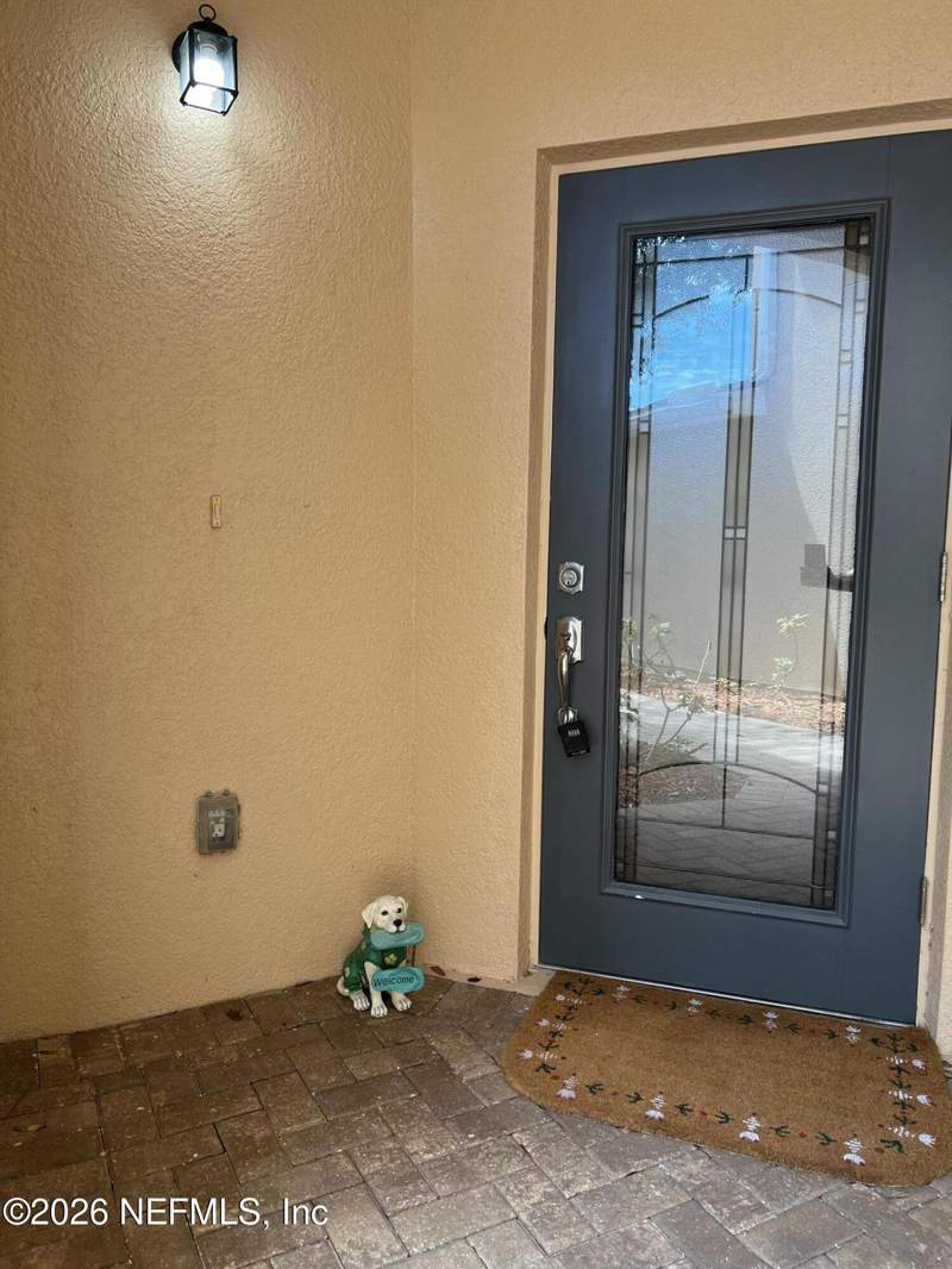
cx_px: 476
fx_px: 953
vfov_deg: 67.3
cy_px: 634
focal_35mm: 26
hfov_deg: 53.1
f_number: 1.5
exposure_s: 1/121
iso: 40
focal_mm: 5.7
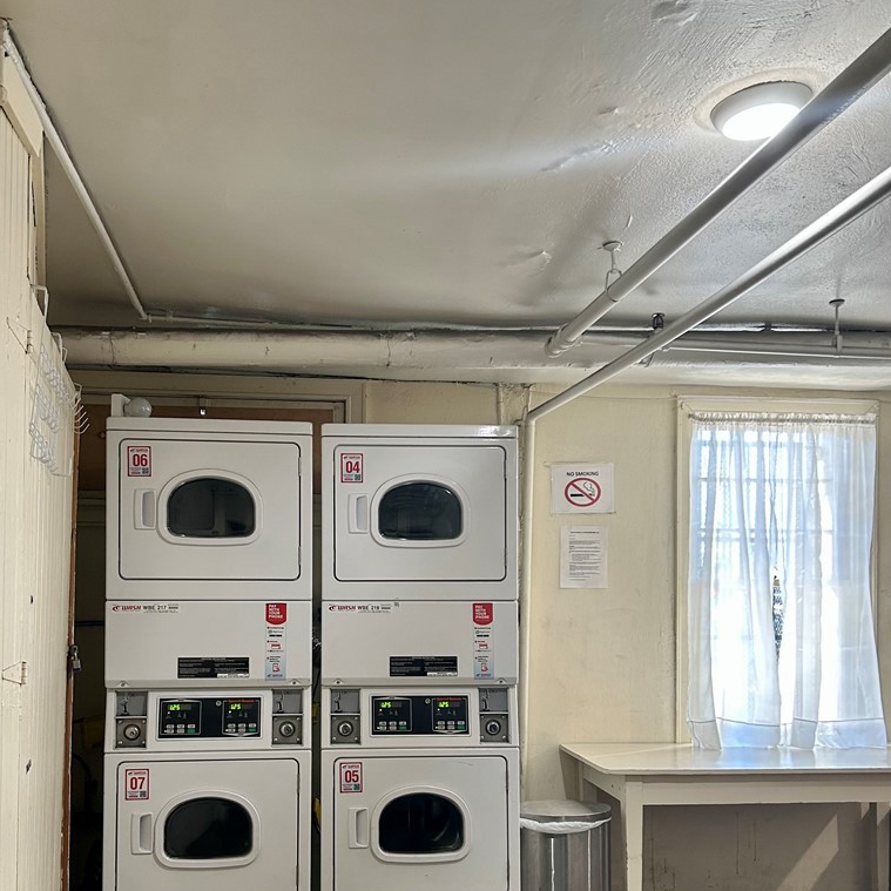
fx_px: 903
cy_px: 566
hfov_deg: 52.5
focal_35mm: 31
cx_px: 442
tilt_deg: +2.0
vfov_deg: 51.9
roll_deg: +0.0
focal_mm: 5.7
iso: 160
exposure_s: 1/60
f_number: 1.5
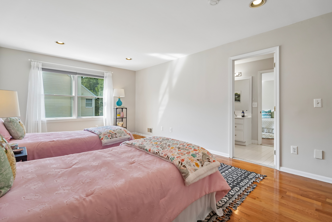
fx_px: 148
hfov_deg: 96.7
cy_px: 111
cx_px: 166
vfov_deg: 73.7
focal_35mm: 16
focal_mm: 16
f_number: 8
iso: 400
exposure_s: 1/60
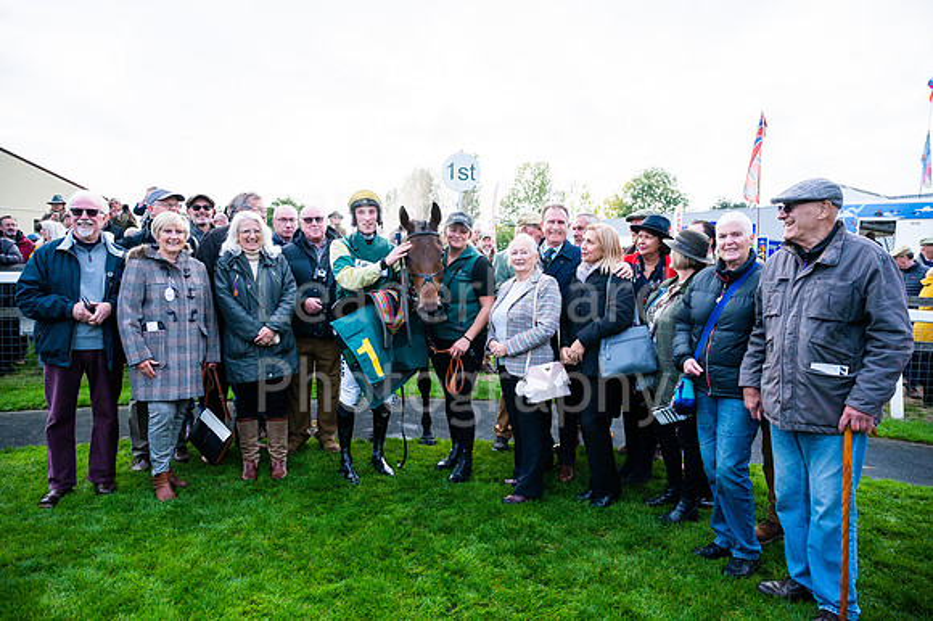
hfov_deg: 73.3
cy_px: 310
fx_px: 627
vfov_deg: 52.7
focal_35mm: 24
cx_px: 466
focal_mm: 24
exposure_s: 1/3200
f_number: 4
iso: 500
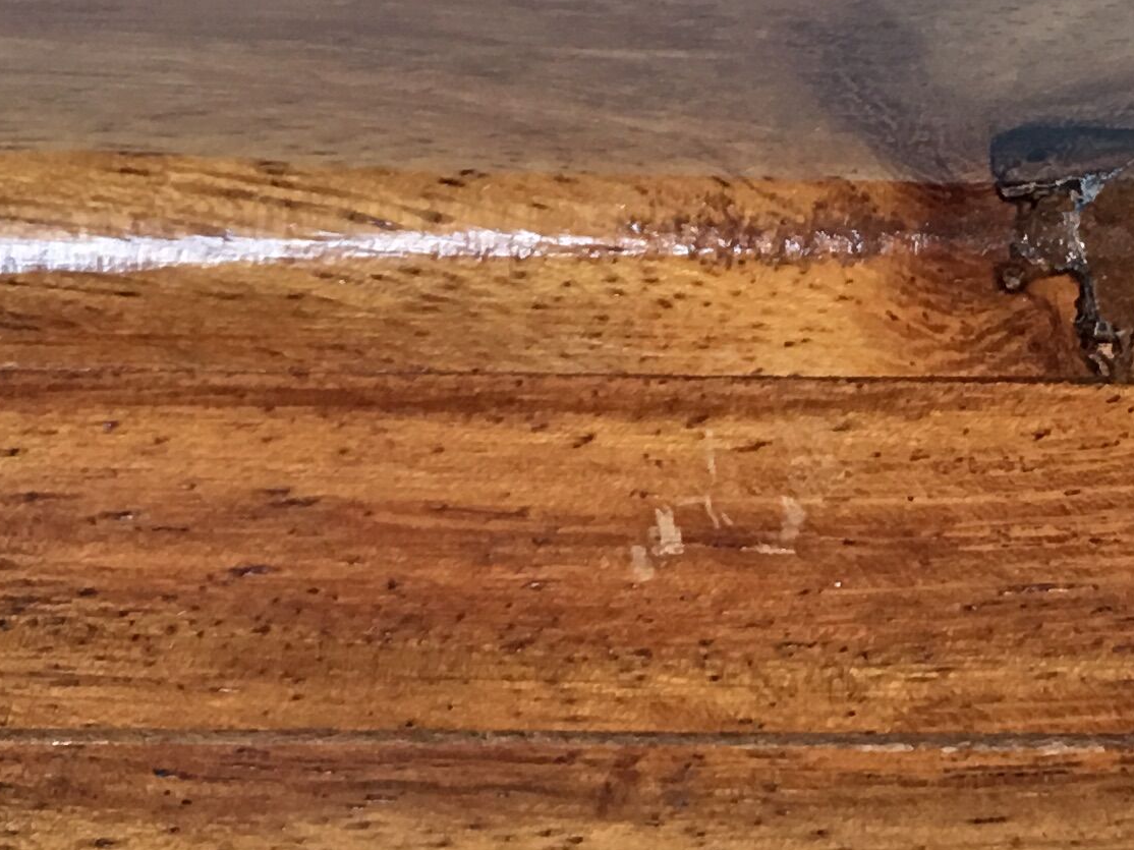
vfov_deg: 14.0
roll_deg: -3.0
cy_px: 155
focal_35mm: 105
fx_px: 3439
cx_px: 1096
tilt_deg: -22.7
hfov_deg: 18.3
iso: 64
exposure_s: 1/17
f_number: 2.2
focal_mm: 4.15
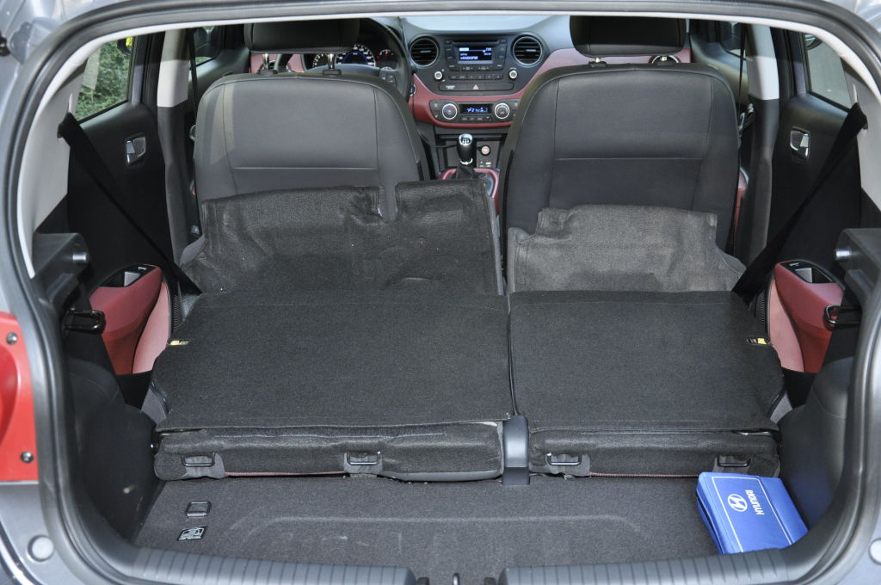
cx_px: 440
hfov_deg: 38.9
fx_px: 1246
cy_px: 292
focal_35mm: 51
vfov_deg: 26.4
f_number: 4.2
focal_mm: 34
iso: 800
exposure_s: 1/60
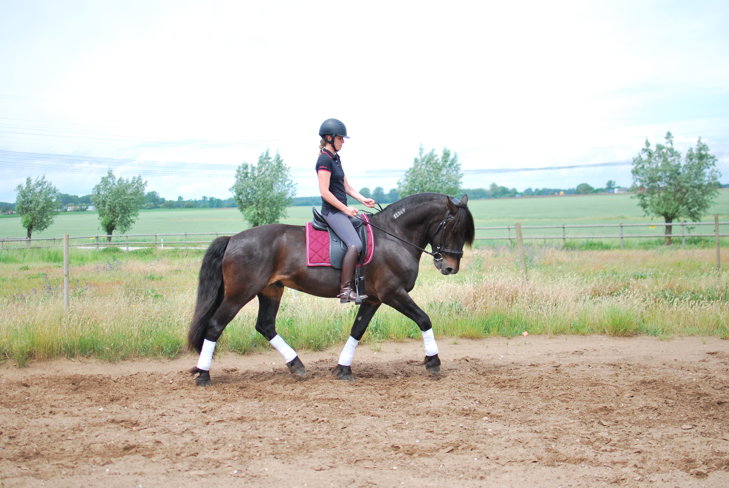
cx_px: 364
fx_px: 1064
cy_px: 244
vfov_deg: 25.8
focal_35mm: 52
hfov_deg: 37.8
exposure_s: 1/4000
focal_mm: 35
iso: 200
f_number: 1.8
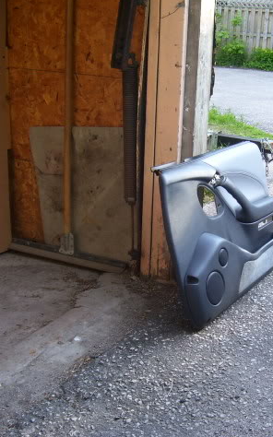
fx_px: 584
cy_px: 217
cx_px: 208
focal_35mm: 49
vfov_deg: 41.1
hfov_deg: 26.0
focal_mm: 5.6
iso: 80
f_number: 2.7
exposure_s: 1/90
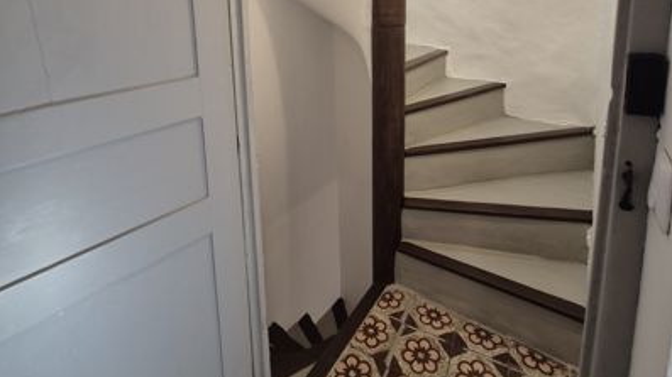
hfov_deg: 89.6
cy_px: 54
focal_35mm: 19
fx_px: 338
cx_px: 336
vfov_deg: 52.8
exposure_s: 1/50
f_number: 2.2
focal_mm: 2.2
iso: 160
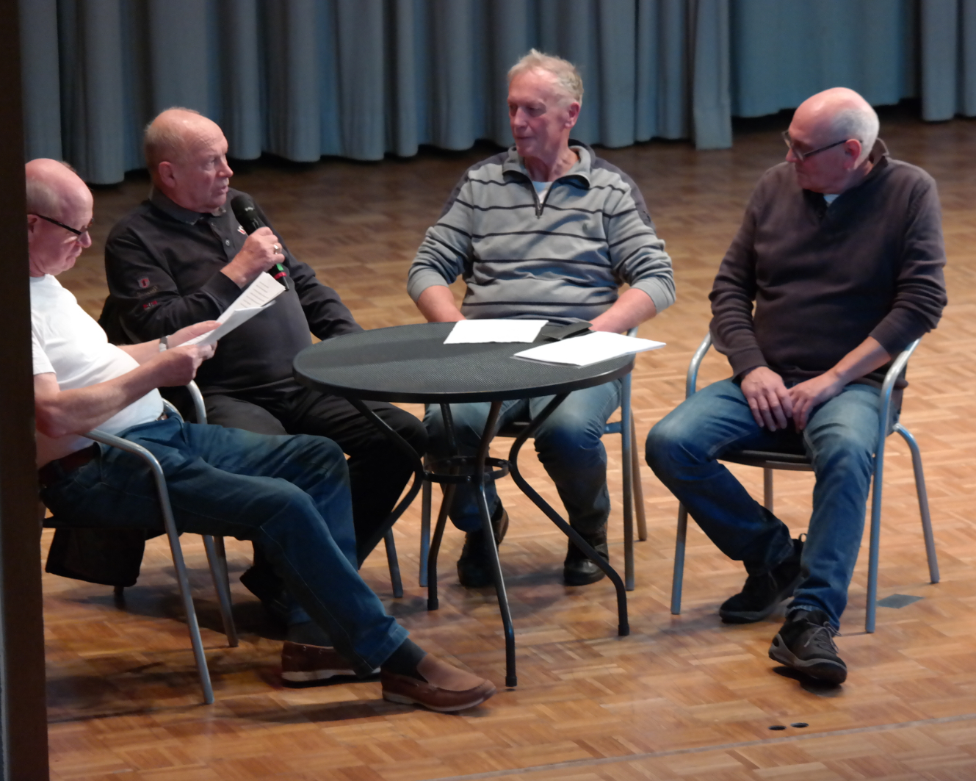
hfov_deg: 8.6
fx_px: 6528
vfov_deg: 6.8
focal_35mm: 226
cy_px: 391
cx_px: 543
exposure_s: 1/100
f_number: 5
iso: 3200
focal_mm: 130
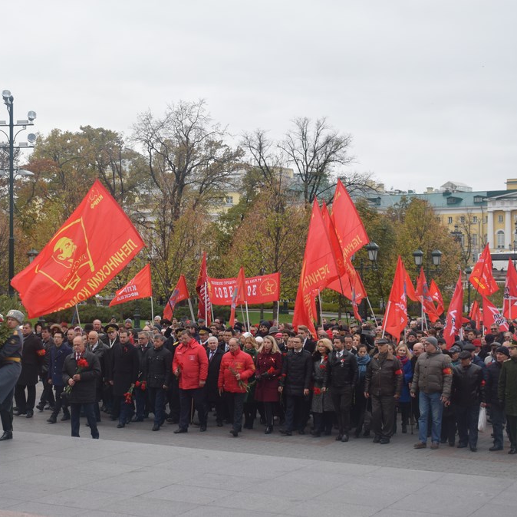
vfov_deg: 27.7
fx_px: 1048
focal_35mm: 62
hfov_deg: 27.5
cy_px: 256
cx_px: 160
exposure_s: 1/160
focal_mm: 32
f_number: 6.3
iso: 400
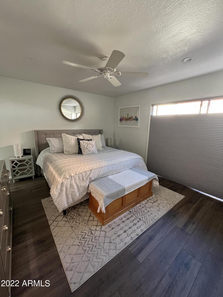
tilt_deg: -11.2
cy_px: 148
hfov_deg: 89.9
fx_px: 112
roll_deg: -1.1
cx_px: 112
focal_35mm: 13
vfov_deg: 106.2
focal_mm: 1.57
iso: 320
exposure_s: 1/60
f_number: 1.8
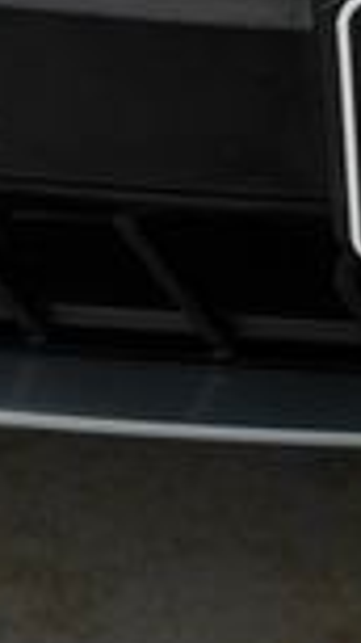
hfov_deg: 9.3
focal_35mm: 123
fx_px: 2094
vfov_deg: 16.4
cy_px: -212
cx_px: 684
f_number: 3.2
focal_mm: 28
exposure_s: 1/40
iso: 250
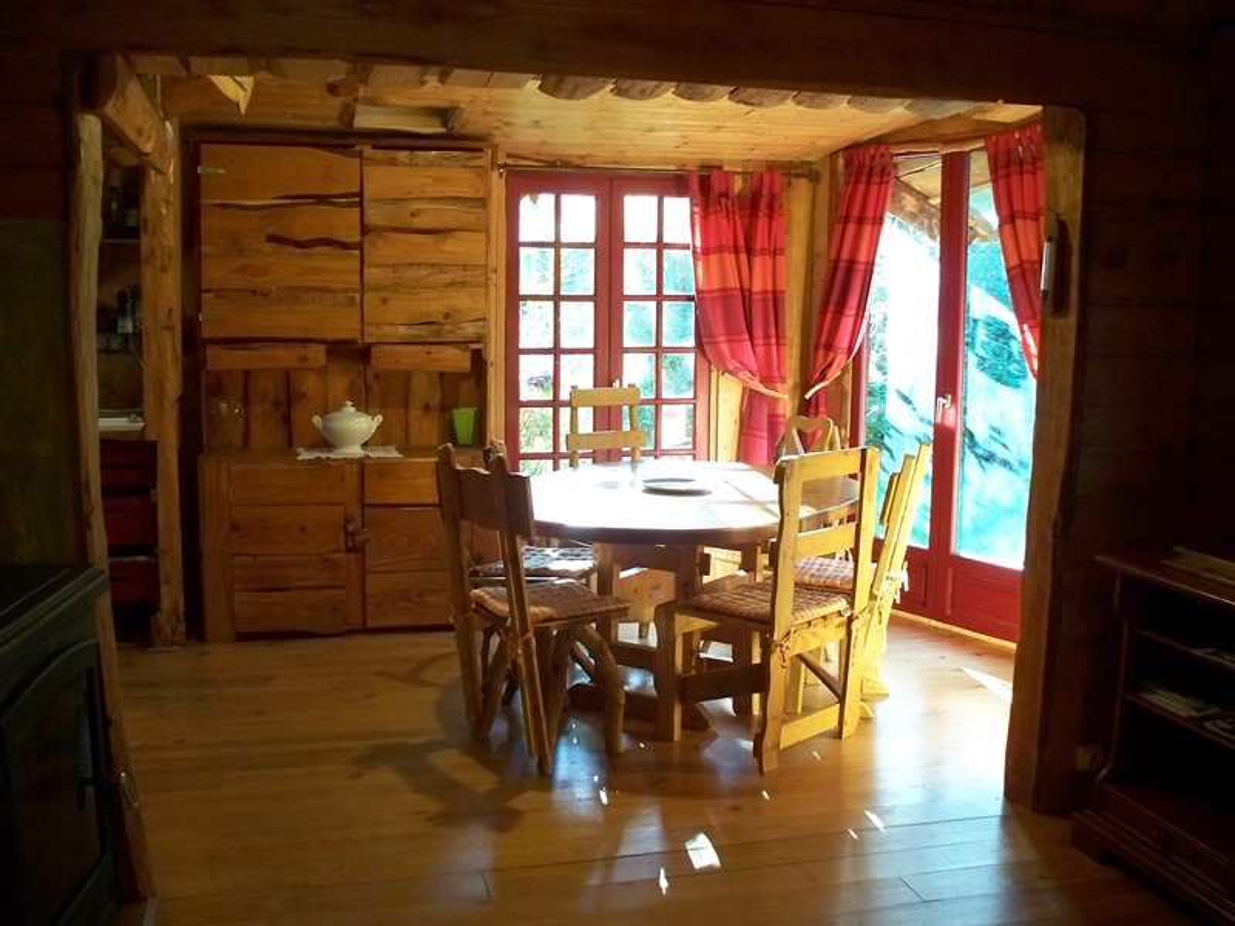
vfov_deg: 39.7
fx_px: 1284
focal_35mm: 36
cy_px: 463
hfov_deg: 51.4
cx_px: 618
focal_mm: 7.54
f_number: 2.8
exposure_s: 1/40
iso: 400
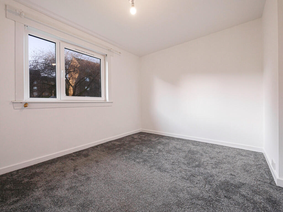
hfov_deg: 102.1
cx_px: 142
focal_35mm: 14
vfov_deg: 85.7
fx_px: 114
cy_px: 106
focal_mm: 7
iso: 800
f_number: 4
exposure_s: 1/60
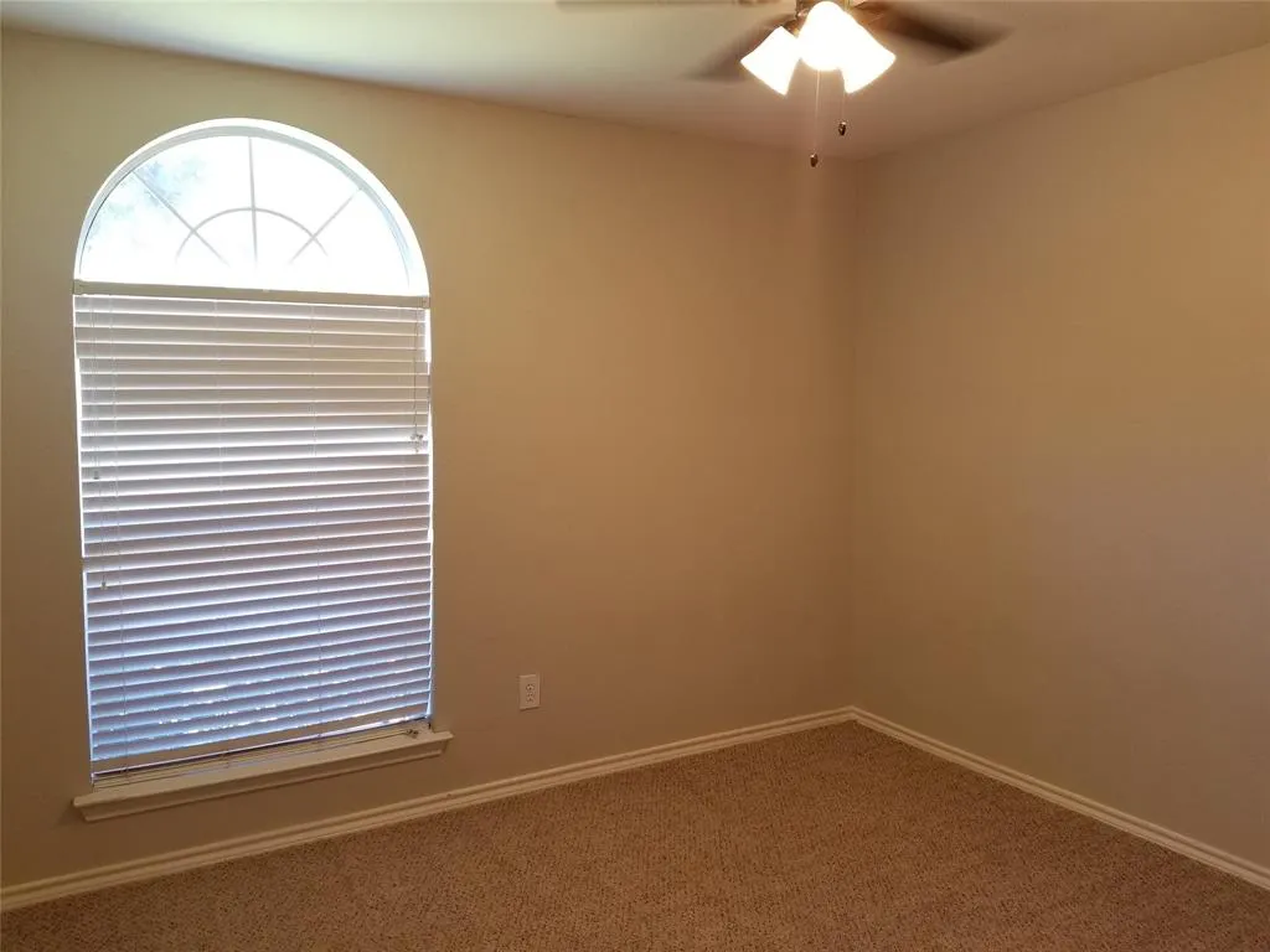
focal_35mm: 26
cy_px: 476
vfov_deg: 53.1
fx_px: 954
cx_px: 635
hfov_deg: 67.3
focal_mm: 4.25
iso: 100
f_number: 1.7
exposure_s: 1/60
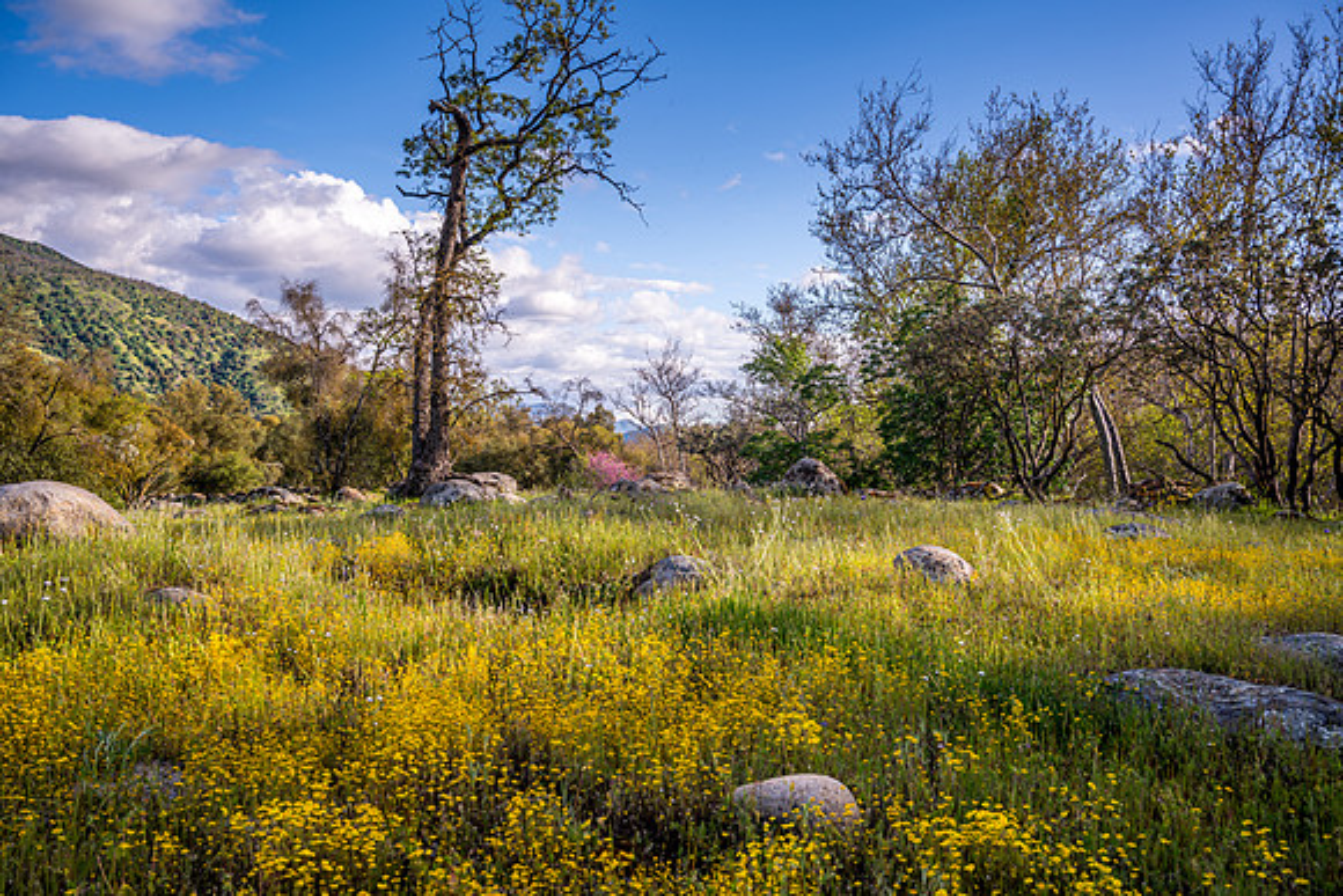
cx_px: 672
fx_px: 1138
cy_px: 448
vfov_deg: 43.0
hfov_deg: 61.1
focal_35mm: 30
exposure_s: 1/30
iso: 64
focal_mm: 30.5
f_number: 9
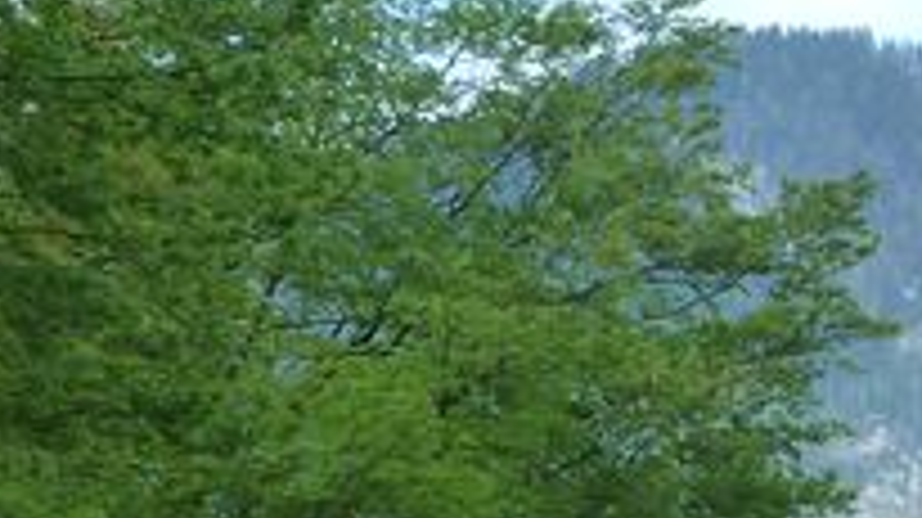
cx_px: 1219
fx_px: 3323
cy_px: 986
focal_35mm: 136
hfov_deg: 15.0
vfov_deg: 8.5
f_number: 4
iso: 125
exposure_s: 1/100
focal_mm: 6.5
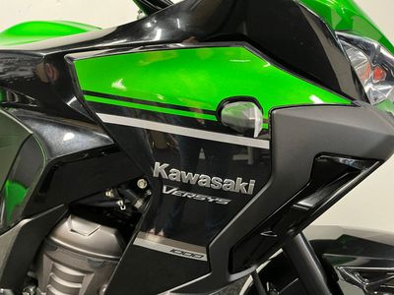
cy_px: 148
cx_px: 197
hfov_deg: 67.3
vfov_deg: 53.1
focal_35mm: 26
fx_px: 296
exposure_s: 1/33
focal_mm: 5.1
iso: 400
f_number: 1.6
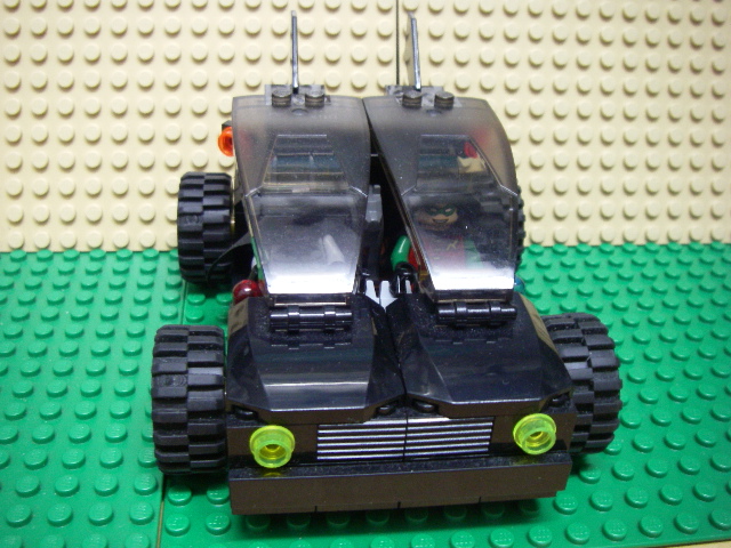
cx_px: 366
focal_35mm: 38
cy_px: 274
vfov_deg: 37.7
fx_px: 802
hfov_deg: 49.0
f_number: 3.3
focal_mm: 6.3
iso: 250
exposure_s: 1/4
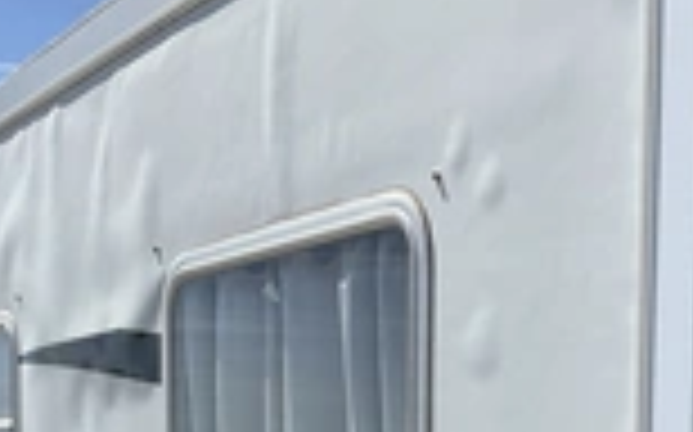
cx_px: 468
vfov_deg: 15.0
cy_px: 657
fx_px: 1510
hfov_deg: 25.7
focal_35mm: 80
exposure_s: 1/1848
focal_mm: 3
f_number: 1.8
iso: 25
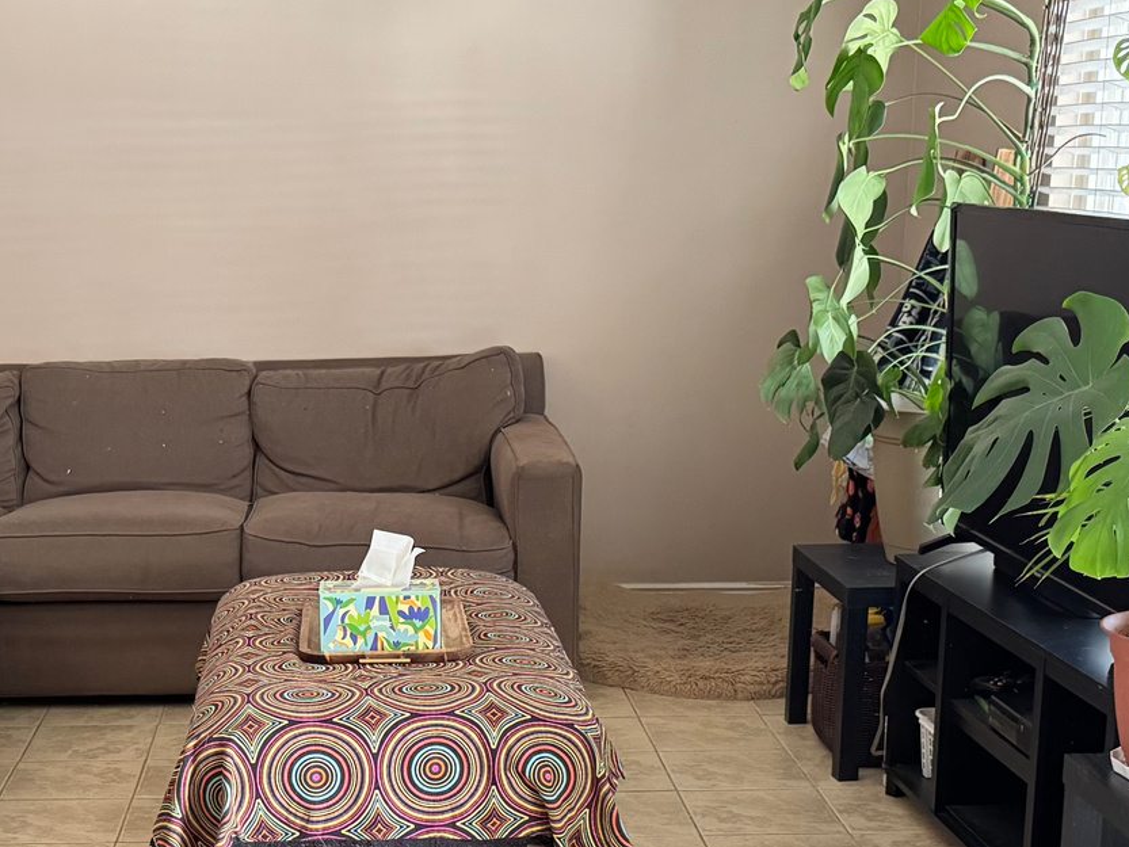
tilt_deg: -16.3
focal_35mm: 59
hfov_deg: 32.3
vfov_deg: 24.3
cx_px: 336
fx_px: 1925
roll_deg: +0.7
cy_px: 705
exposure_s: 1/60
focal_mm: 6.76
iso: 640
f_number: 1.78
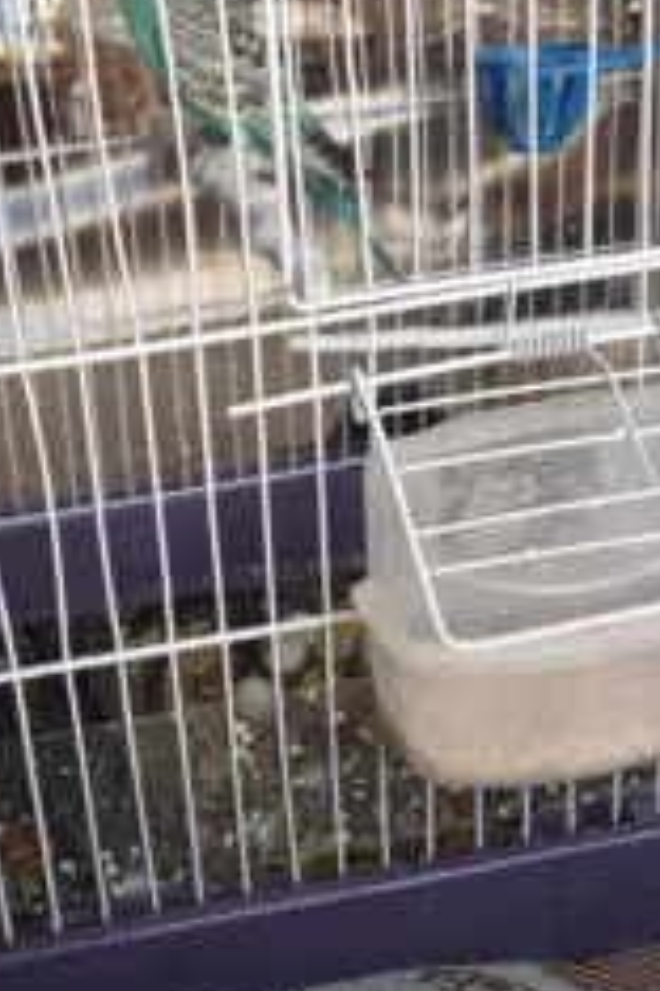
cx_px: 161
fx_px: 1320
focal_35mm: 48
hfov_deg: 27.7
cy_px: 644
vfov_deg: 40.7
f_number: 1.8
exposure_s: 1/50
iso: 160
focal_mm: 4
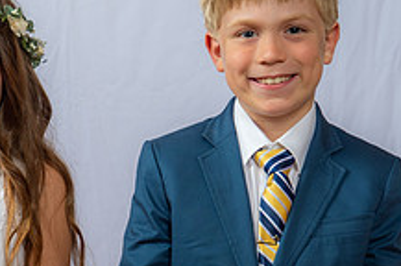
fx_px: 1846
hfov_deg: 12.4
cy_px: 220
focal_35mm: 166
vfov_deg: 8.2
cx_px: 113
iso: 250
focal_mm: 62
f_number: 5.6
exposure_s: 1/200
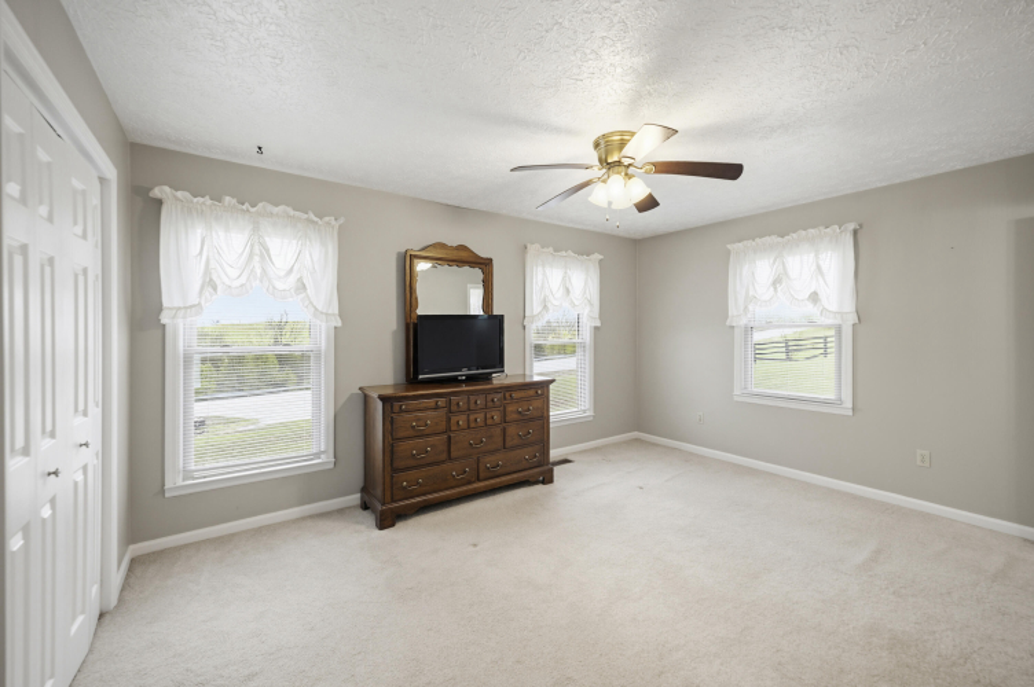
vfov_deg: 81.1
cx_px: 517
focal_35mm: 14
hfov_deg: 104.3
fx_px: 402
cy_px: 344
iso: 800
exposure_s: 1/20
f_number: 4.5
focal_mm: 14
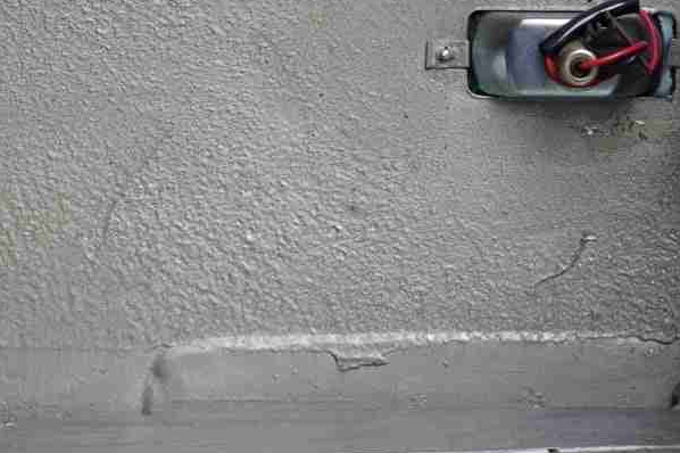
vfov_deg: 11.1
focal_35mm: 122
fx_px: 2303
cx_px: 28
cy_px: 24
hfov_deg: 16.5
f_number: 4
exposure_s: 1/160
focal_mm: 30
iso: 320
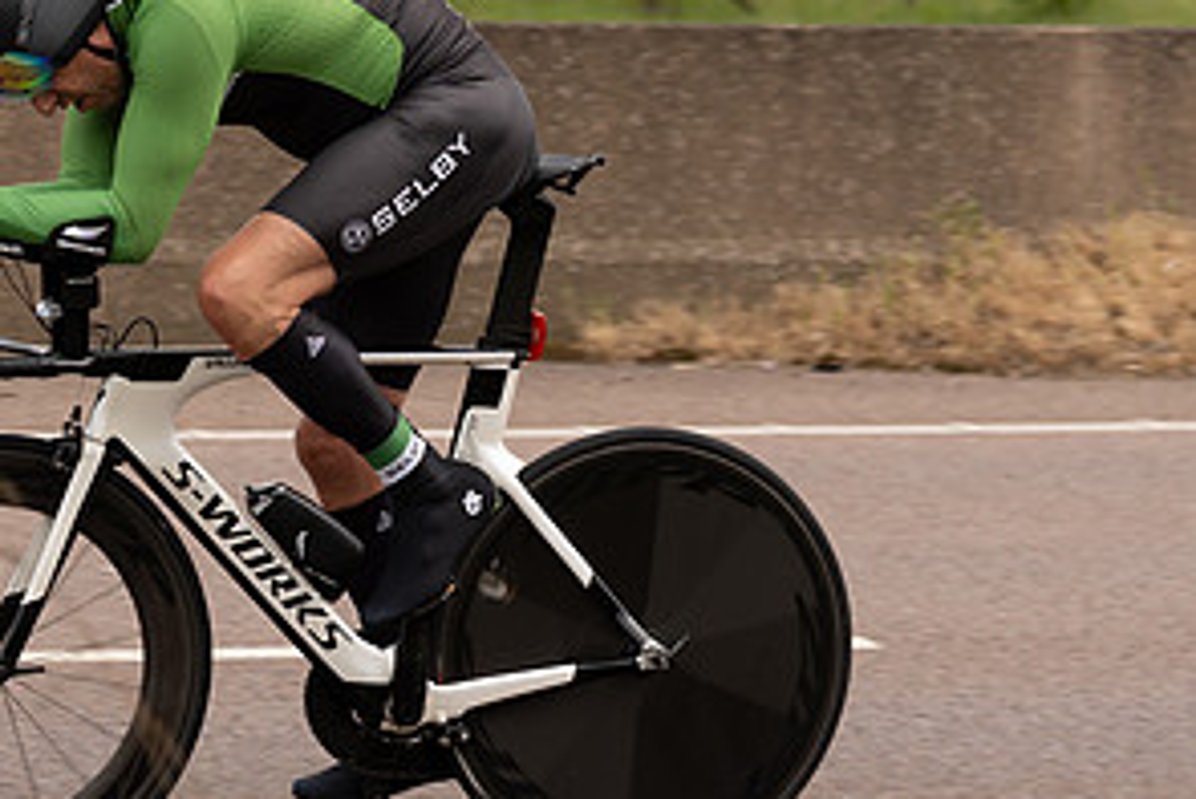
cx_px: -27
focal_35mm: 198
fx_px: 6581
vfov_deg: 6.9
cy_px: 89
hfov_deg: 10.3
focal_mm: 70
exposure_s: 1/800
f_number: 4
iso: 125
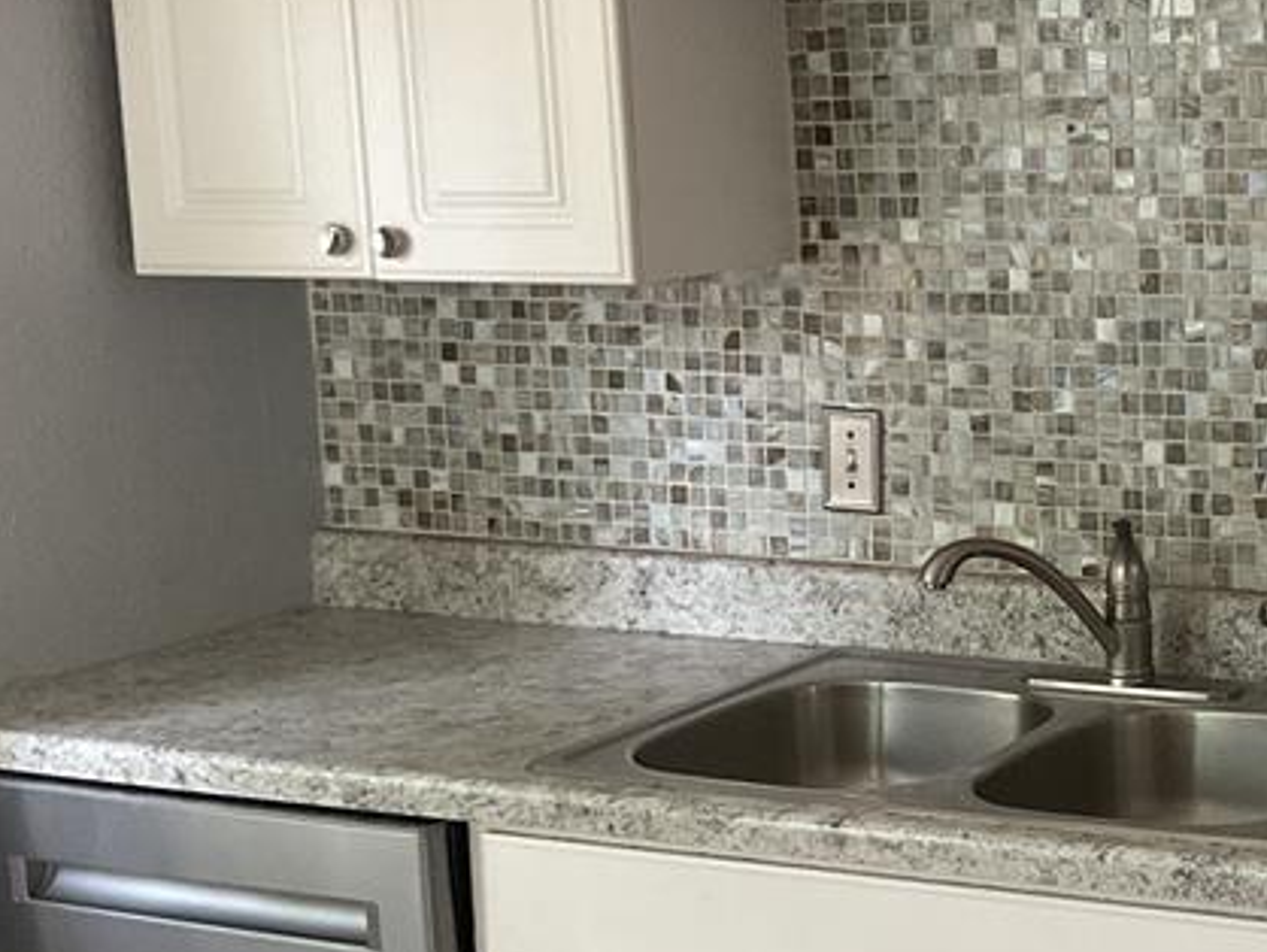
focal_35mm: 71
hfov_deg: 25.7
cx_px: 1325
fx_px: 2600
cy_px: 415
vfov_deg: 20.7
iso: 125
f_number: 1.8
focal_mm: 3
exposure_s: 1/60
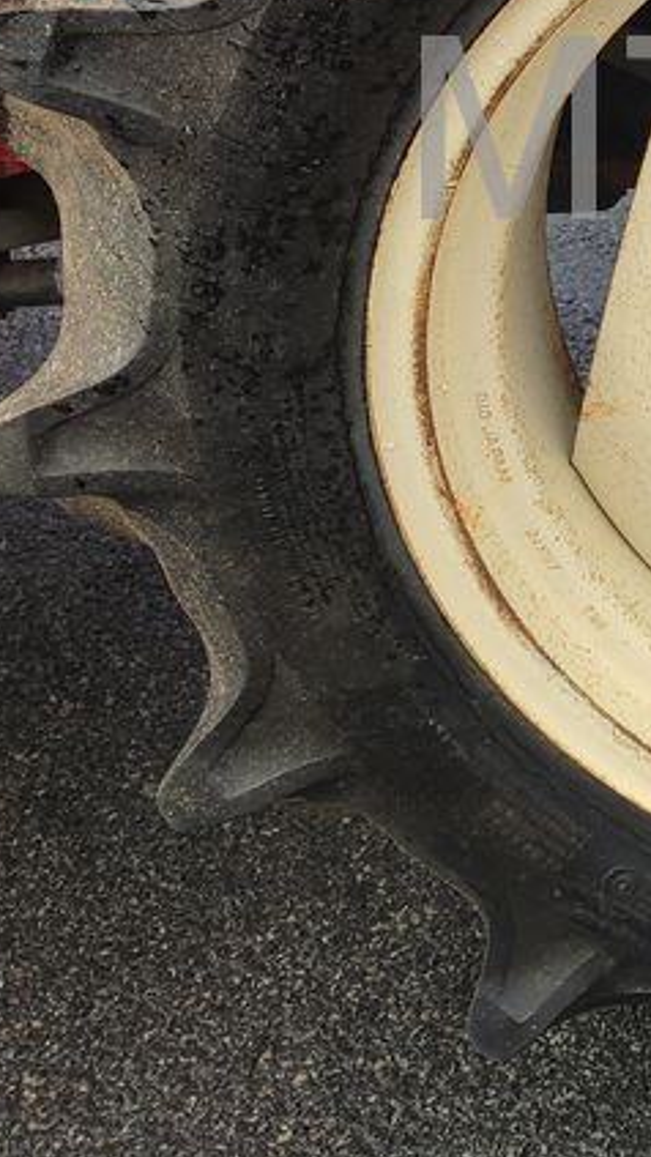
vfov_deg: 30.6
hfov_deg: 16.3
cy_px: 134
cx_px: 1050
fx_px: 2025
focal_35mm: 66
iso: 50
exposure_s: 1/183
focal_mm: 6.04
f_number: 1.9
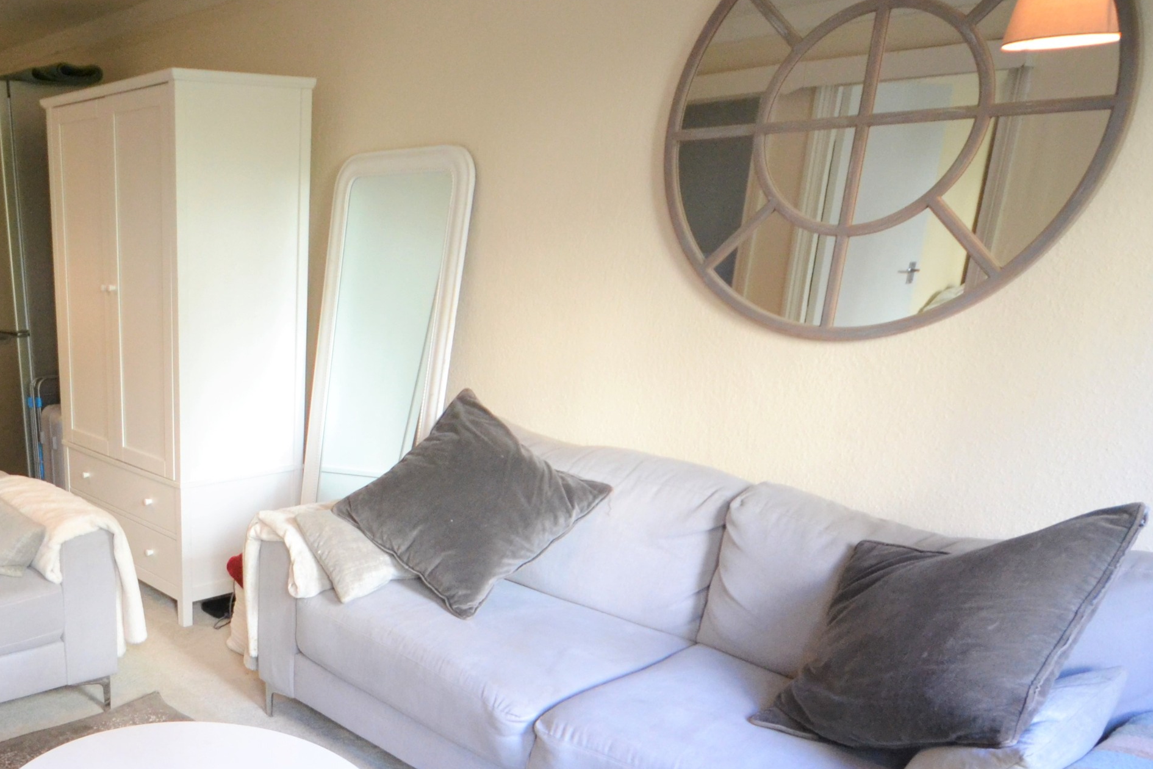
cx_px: 196
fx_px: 961
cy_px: 555
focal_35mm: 30
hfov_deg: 56.4
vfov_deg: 42.6
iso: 1400
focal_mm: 10
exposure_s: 1/60
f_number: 4
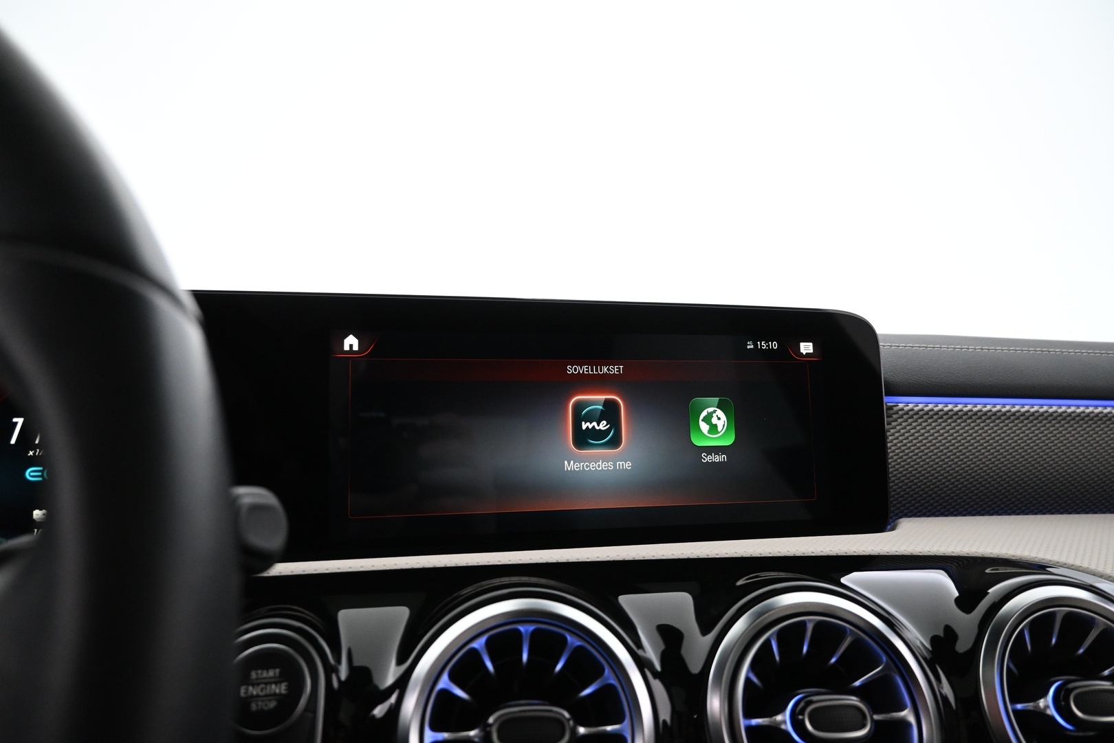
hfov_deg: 73.7
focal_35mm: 24
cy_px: 372
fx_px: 743
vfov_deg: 53.1
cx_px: 557
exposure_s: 1/30
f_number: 4
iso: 2500
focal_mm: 16
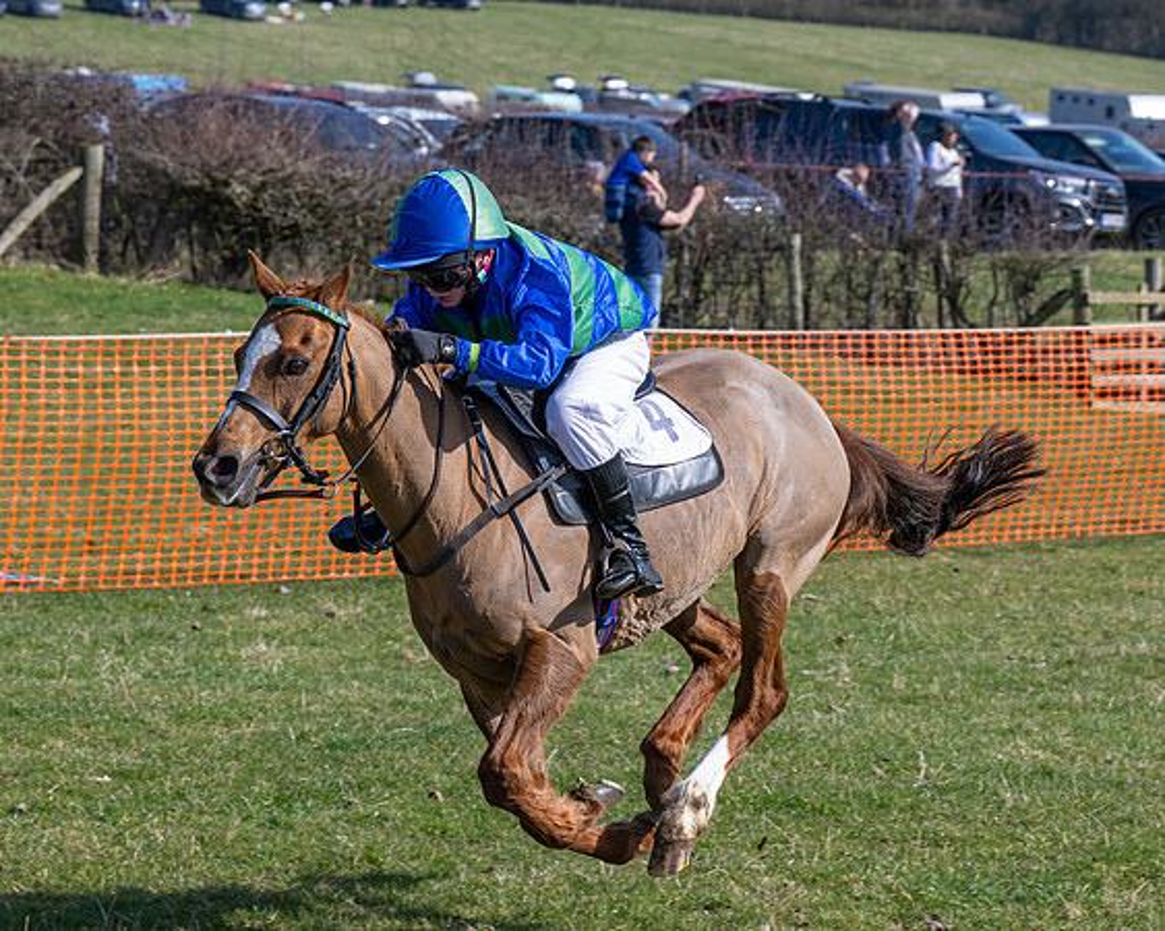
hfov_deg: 12.4
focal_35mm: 155
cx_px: 538
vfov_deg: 9.9
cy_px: 425
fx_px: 5354
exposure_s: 1/1250
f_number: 5
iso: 200
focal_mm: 70
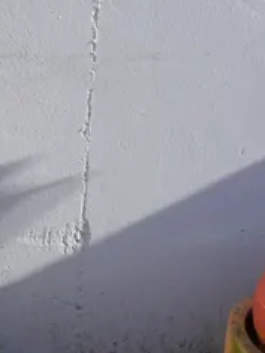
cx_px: -153
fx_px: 1419
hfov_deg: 10.3
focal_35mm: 139
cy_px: 45
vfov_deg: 14.1
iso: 200
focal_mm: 16
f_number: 6.3
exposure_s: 1/250
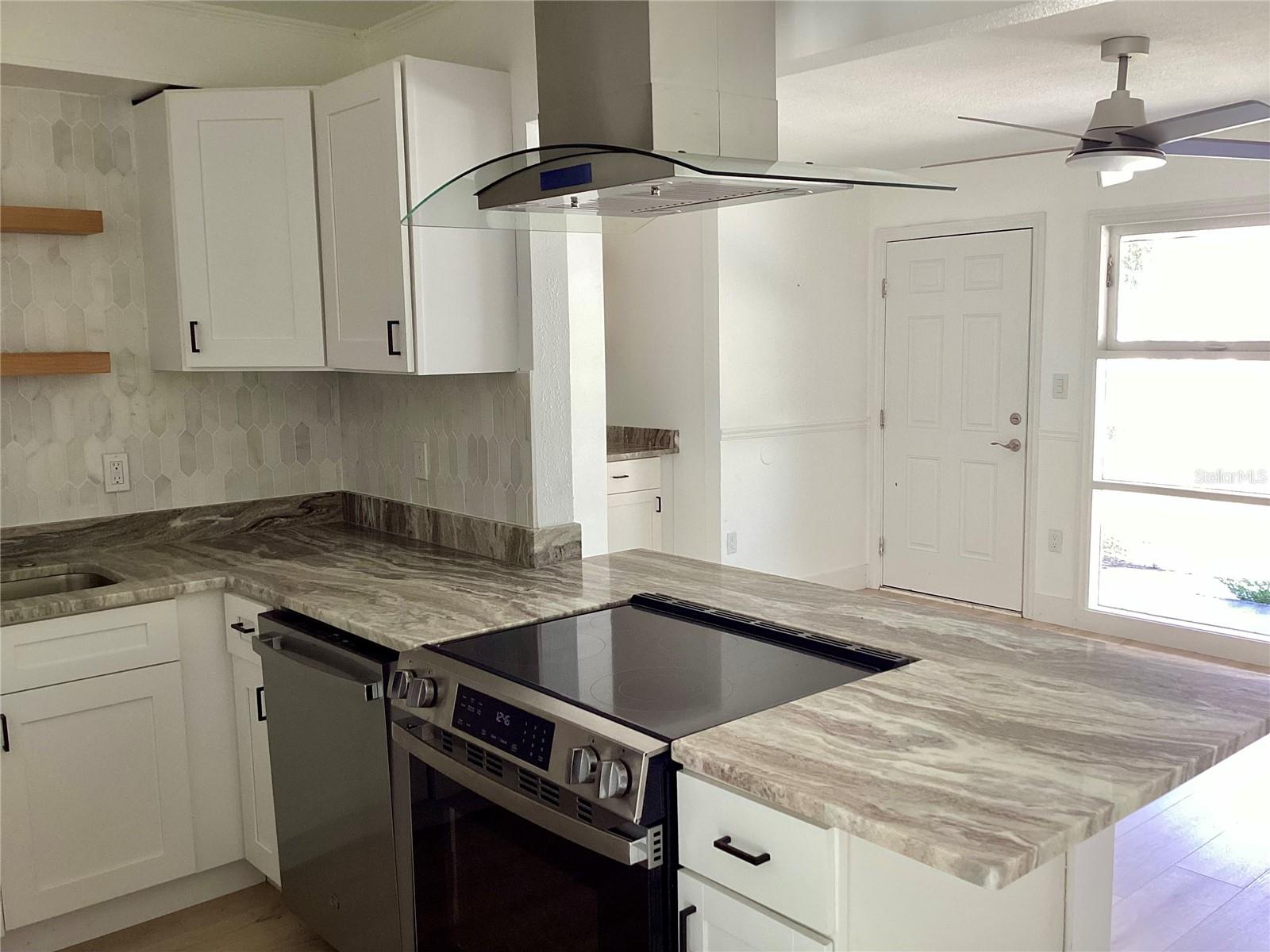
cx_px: 635
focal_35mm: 31
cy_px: 476
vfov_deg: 45.4
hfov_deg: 58.4
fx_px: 1137
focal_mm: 3.3
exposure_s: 1/120
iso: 80
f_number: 2.4
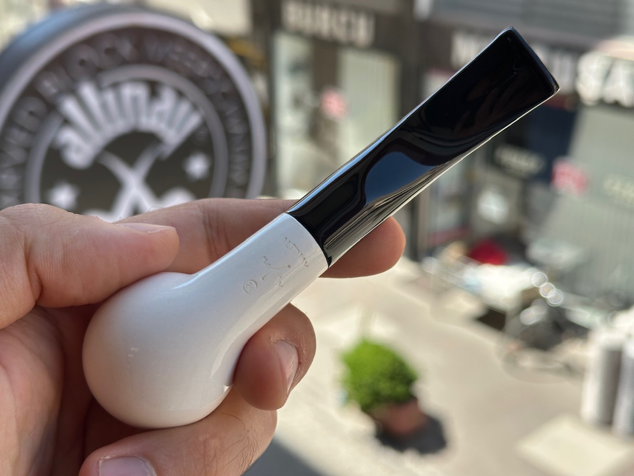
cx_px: 317
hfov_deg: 39.7
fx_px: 879
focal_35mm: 48
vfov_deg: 30.3
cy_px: 238
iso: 64
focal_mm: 6.86
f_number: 1.78
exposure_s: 1/1085
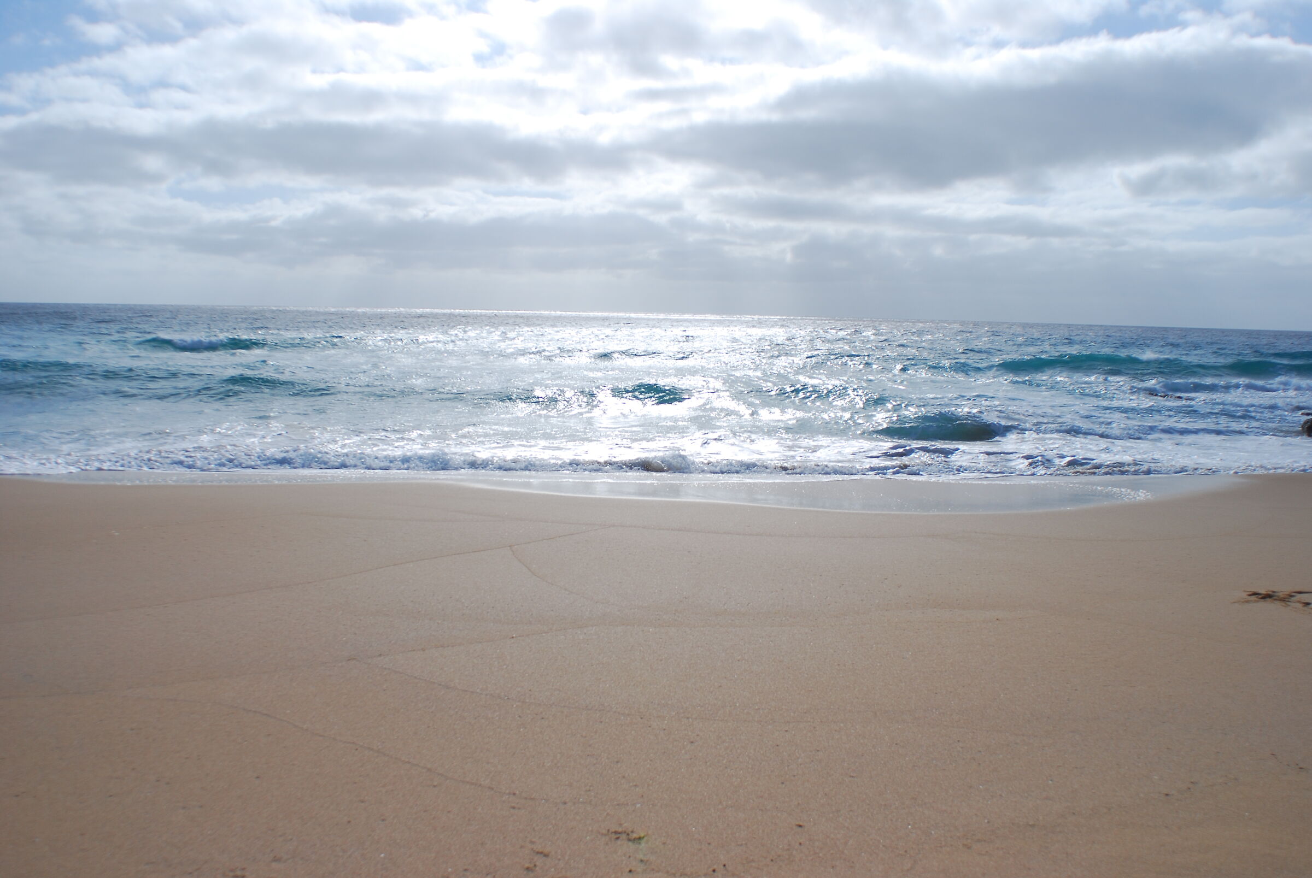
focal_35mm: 30
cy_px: 439
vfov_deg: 43.7
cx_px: 656
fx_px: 1095
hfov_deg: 61.9
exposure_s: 1/3200
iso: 100
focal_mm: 20
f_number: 4
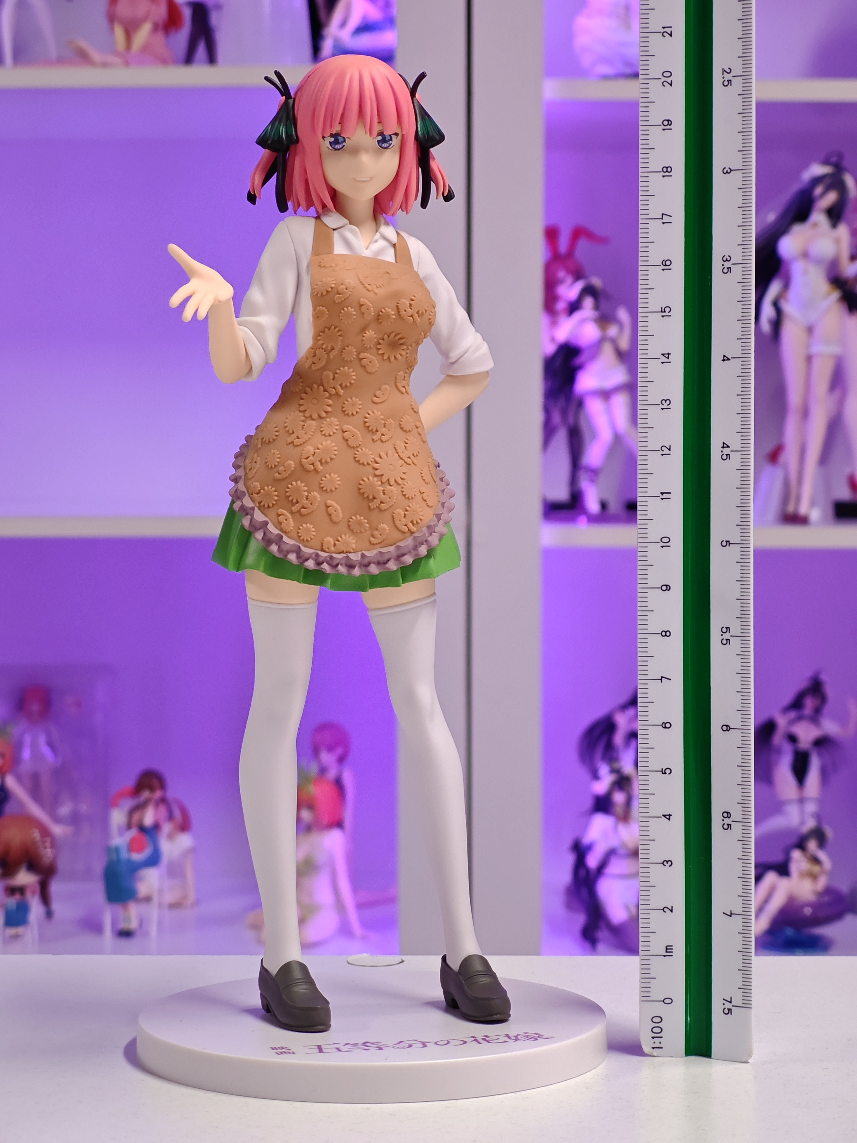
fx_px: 2641
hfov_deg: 18.4
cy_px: 572
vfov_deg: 24.4
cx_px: 428
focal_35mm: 80
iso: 800
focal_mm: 7.48
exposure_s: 1/33.3
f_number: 2.4
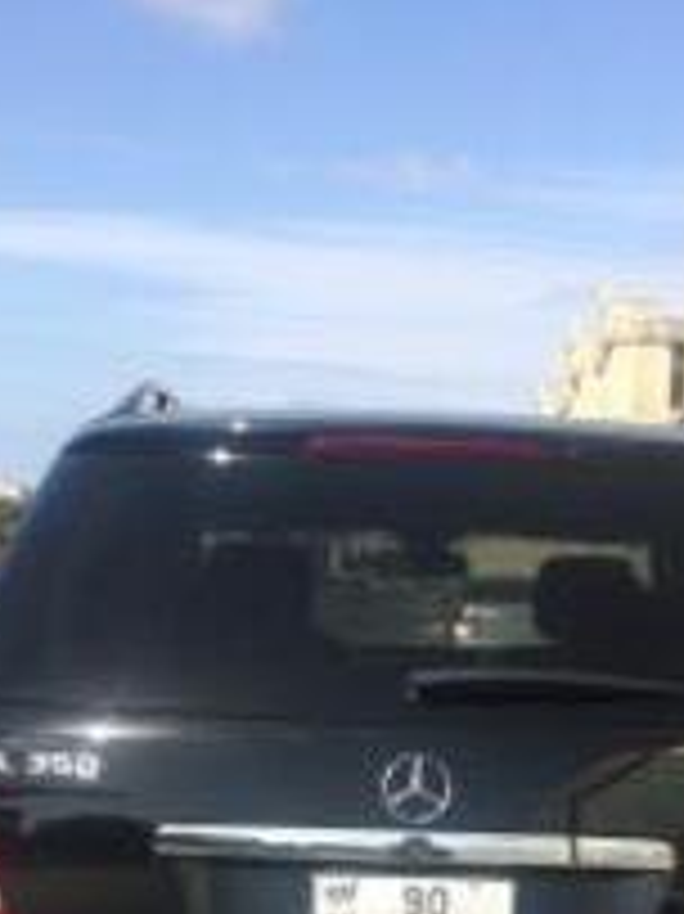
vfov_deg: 24.7
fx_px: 1873
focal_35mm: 71
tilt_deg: -19.4
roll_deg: +1.0
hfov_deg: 20.6
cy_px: 1108
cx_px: 441
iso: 32
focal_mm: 4.15
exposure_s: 1/2053
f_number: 2.2
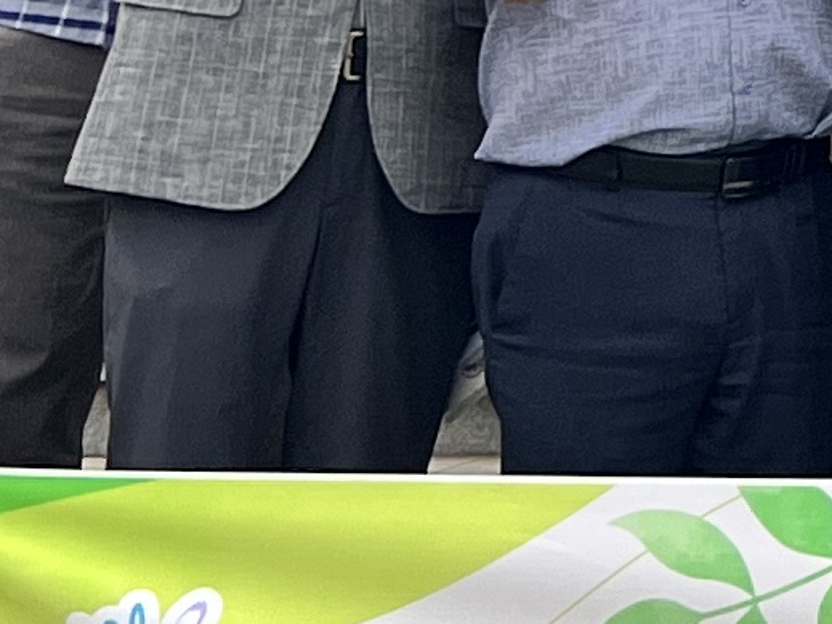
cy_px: -951
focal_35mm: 202
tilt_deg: +9.8
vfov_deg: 6.9
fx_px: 4854
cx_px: 2450
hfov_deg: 8.3
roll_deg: -0.4
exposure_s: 1/539
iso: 50
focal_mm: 5.7
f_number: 1.5
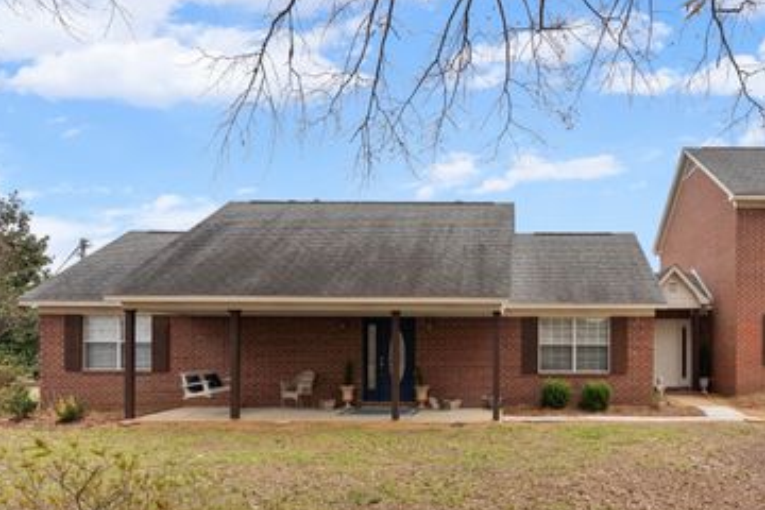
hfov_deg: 69.2
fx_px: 531
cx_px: 518
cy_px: 280
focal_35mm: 25
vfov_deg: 51.2
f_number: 9
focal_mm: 18
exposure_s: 1/320
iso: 800
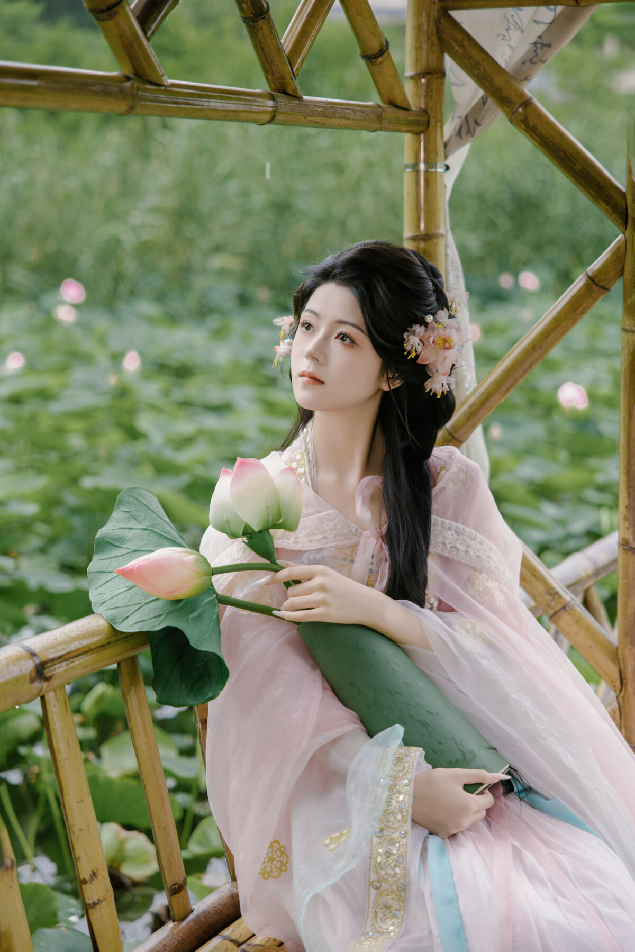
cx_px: 318
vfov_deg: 31.0
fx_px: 1719
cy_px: 476
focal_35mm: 65
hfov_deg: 20.9
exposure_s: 1/125
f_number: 2.8
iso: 100
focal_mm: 66
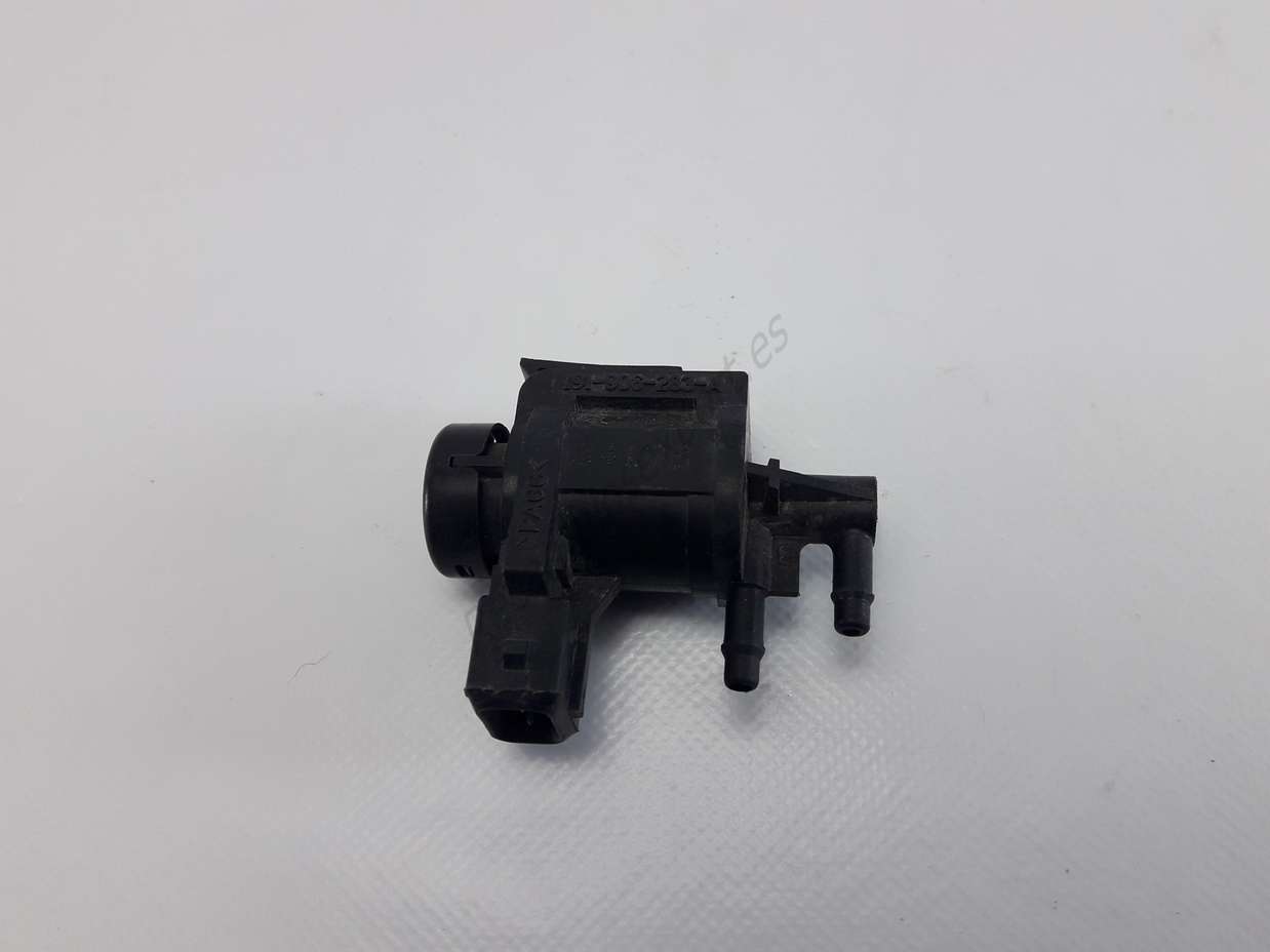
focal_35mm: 28
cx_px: 635
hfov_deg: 63.5
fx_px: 1027
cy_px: 476
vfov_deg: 49.7
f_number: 1.9
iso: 64
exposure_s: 1/100
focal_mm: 3.7
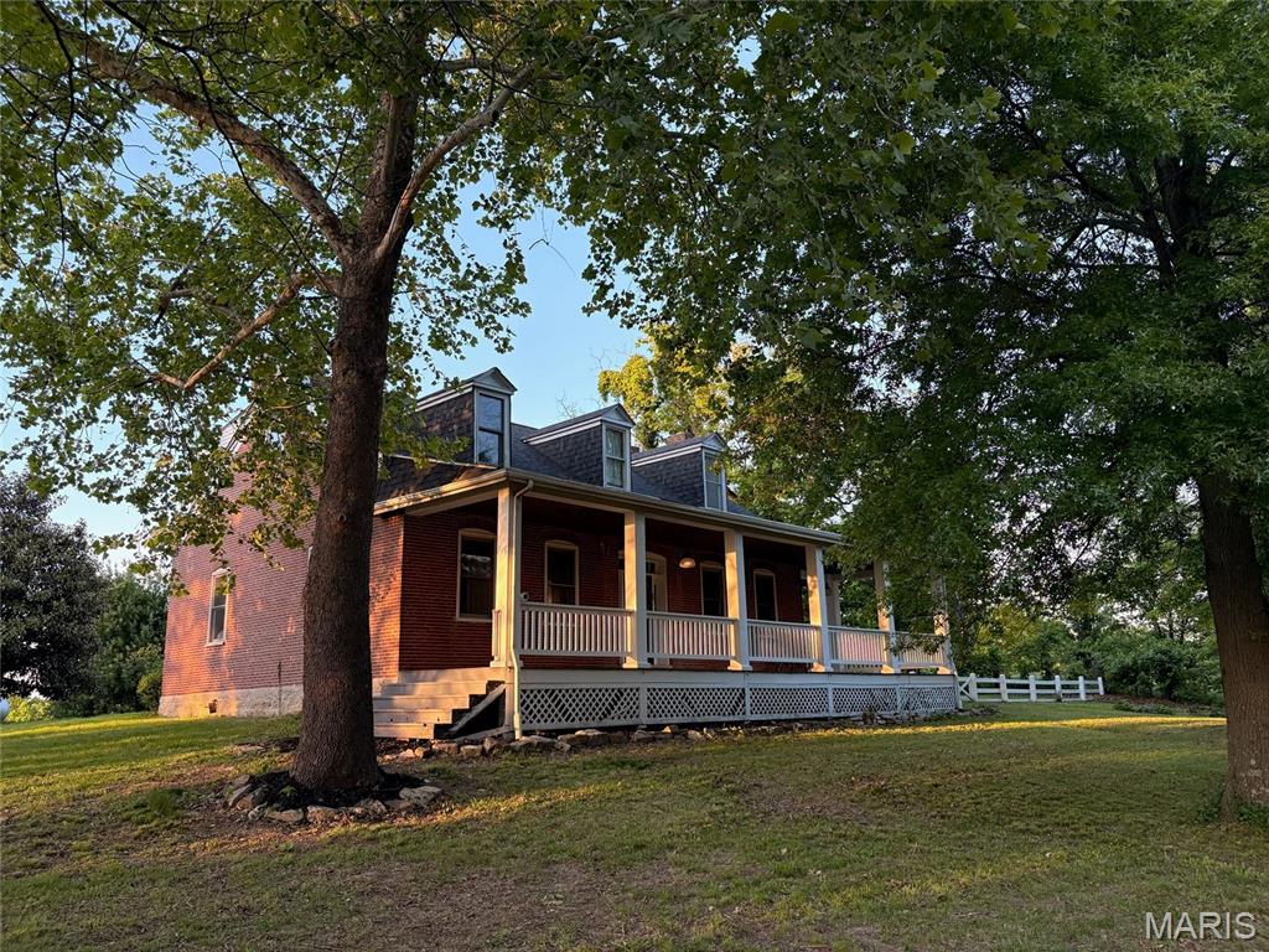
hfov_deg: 67.3
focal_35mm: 26
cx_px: 634
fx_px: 953
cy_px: 476
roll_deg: +1.7
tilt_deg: +14.4
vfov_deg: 53.1
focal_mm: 5.96
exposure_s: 1/225
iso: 125
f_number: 1.6
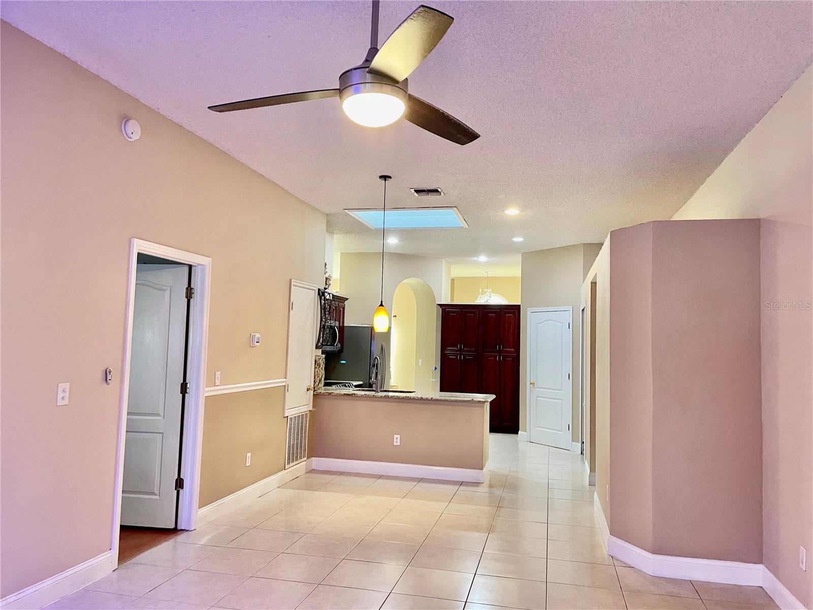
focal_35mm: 26
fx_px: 611
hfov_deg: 67.3
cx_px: 406
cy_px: 305
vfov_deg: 53.1
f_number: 1.6
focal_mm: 4.2
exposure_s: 1/60
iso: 250
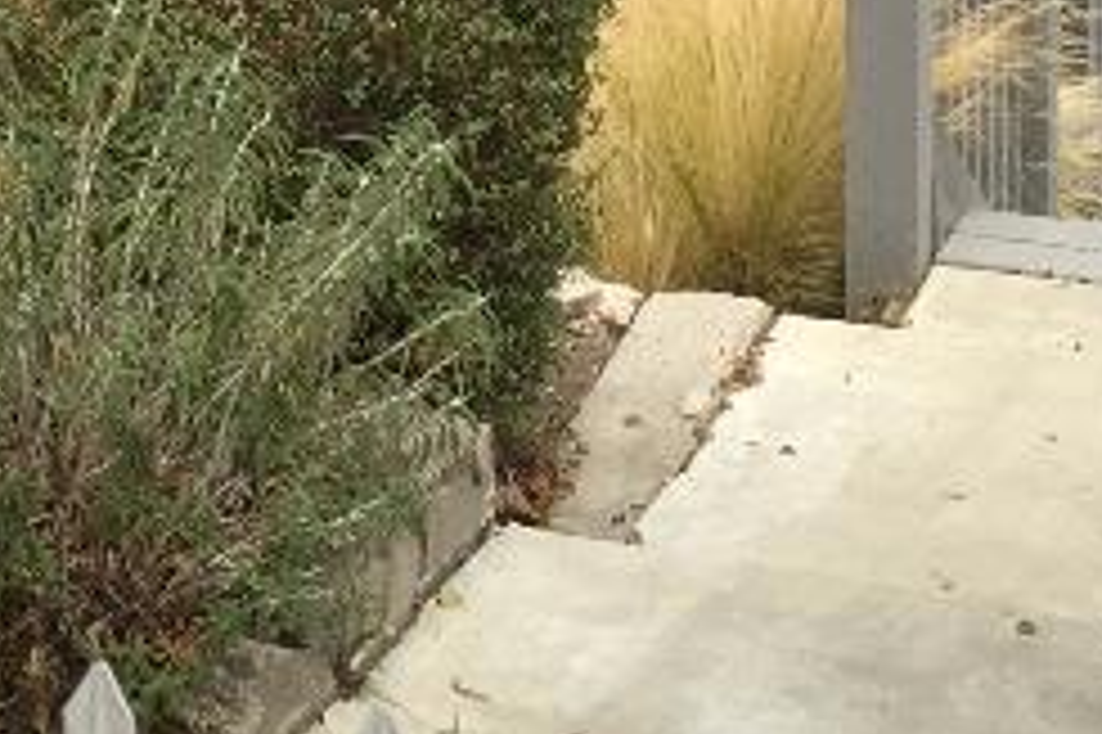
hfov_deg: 16.2
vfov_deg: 10.0
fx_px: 3854
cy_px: -757
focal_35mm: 126
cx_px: 265
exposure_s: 1/1464
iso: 32
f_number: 2.2
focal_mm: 4.15
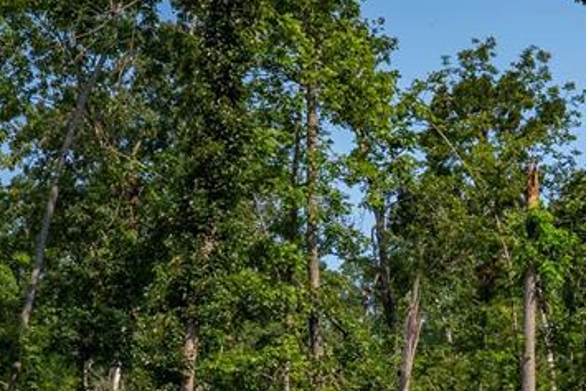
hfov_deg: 20.0
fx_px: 1645
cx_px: 480
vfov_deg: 13.0
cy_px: 529
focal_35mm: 101
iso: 200
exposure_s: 1/160
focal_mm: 35
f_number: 11
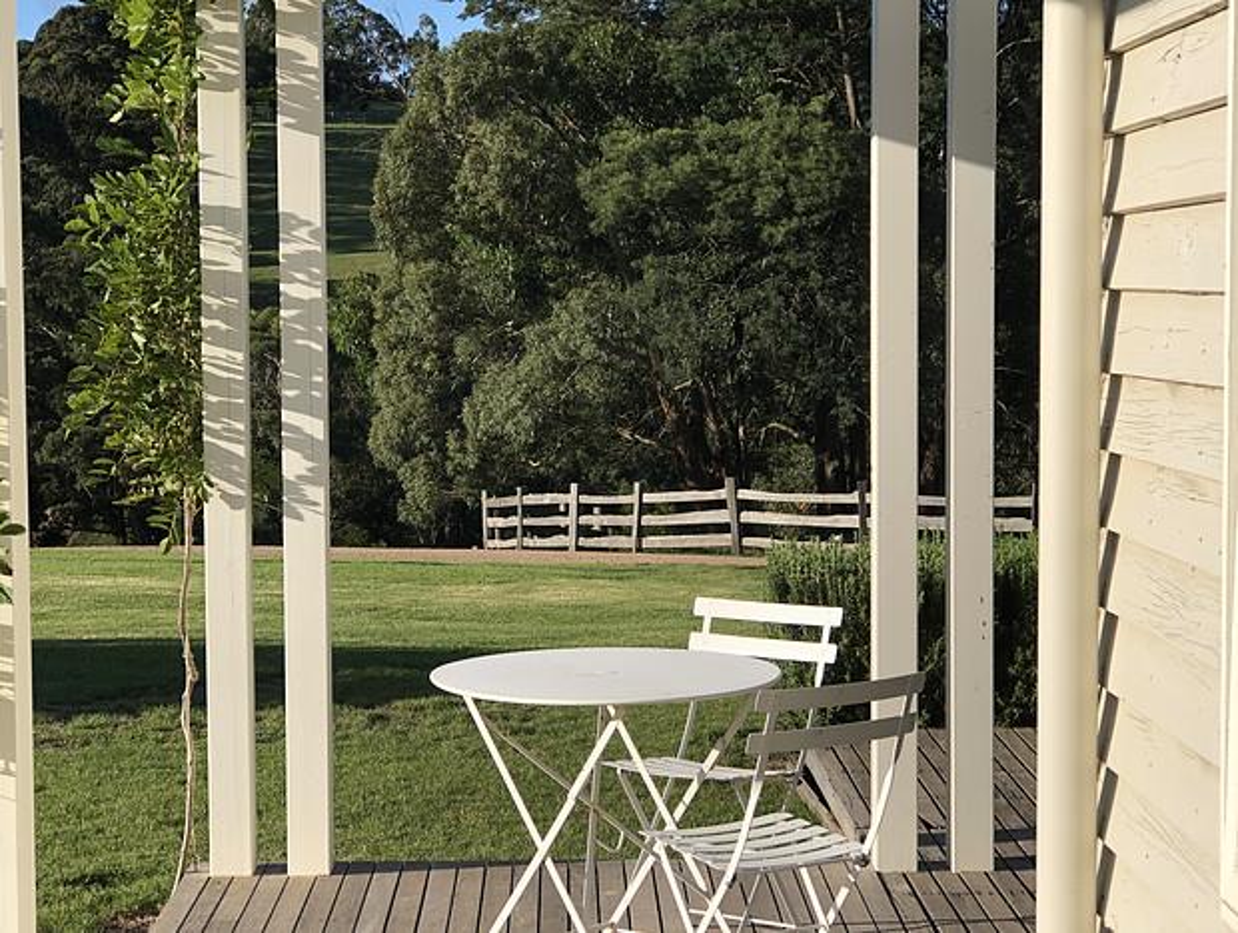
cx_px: 619
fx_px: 2042
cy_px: 466
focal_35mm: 57
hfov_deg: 33.7
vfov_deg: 25.7
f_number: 2.8
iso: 20
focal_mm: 6.6
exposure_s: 1/695
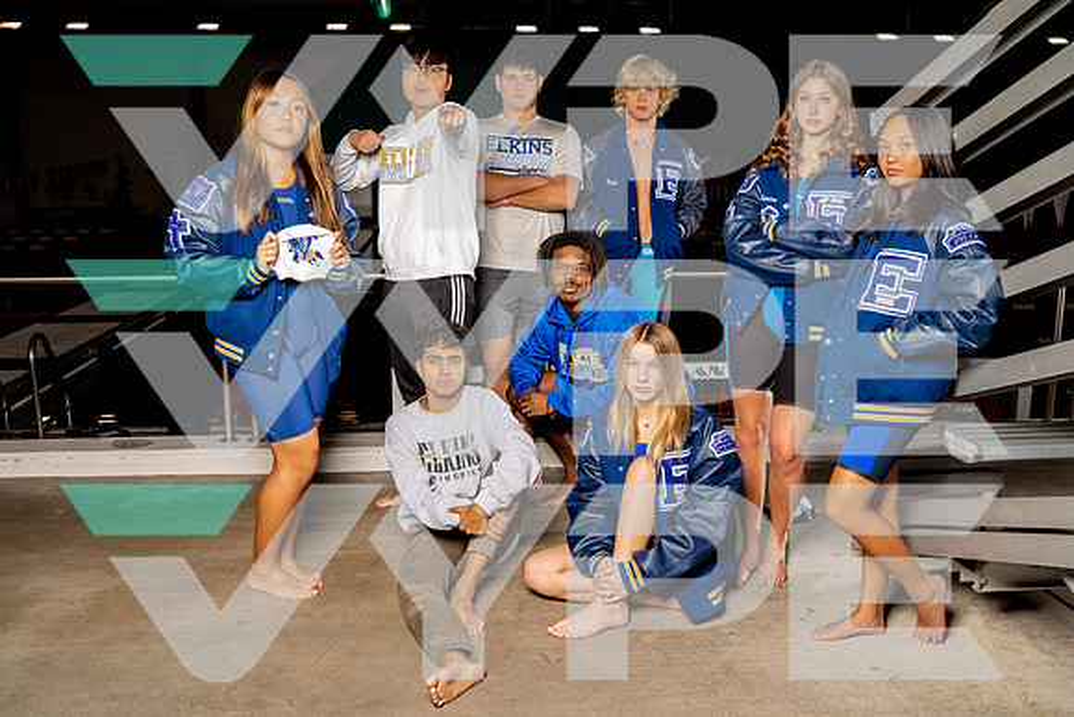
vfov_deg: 37.9
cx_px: 537
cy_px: 358
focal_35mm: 35
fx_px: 1044
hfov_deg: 54.4
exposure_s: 1/250
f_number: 6.3
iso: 200
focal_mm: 35
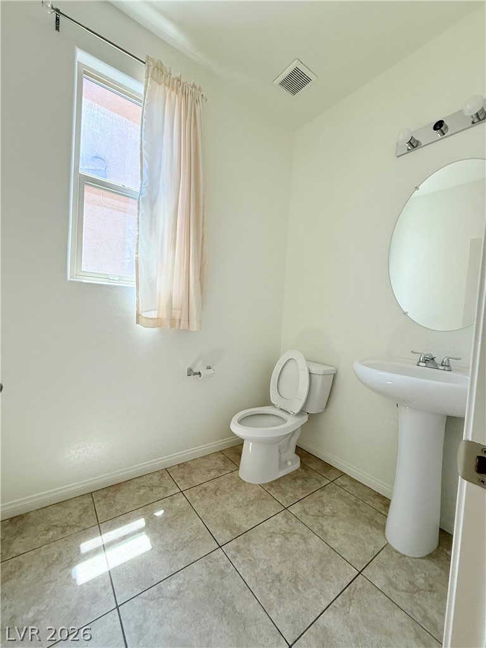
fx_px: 262
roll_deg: -3.6
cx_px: 243
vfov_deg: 102.1
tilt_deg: -0.8
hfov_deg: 85.7
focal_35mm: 14
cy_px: 324
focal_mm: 2.22
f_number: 2.2
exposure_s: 1/99
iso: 200
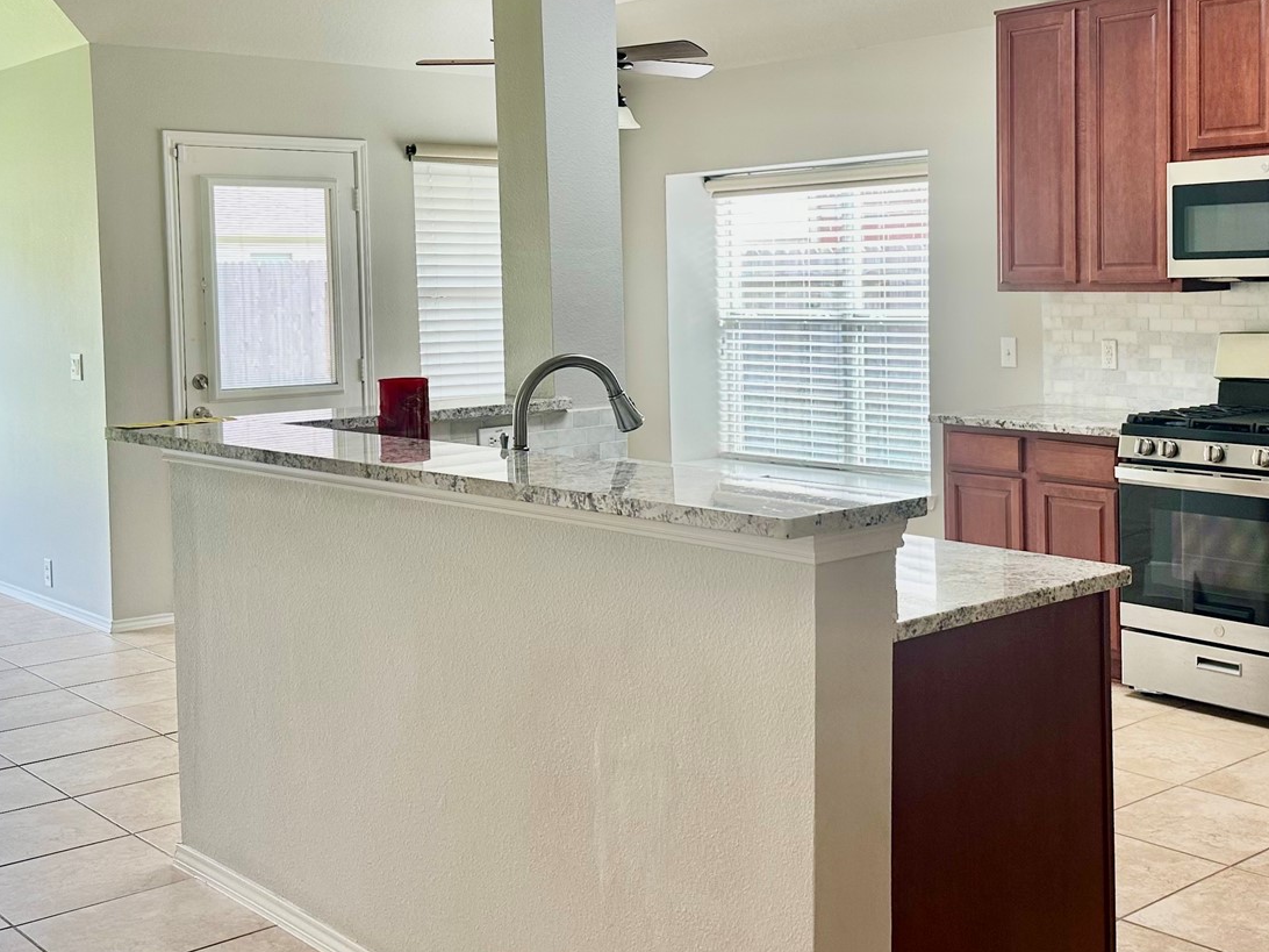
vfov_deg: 32.0
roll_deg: +1.0
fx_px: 1650
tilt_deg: -2.3
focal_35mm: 45
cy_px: 330
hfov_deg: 41.7
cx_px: 813
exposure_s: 1/120
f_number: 1.78
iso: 80
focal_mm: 6.86
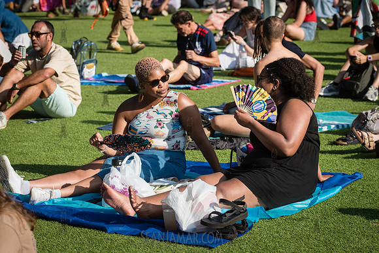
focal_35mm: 121
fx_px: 1277
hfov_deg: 16.9
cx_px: 221
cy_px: 119
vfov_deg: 11.3
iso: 250
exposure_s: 1/1600
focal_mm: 92
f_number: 4.5
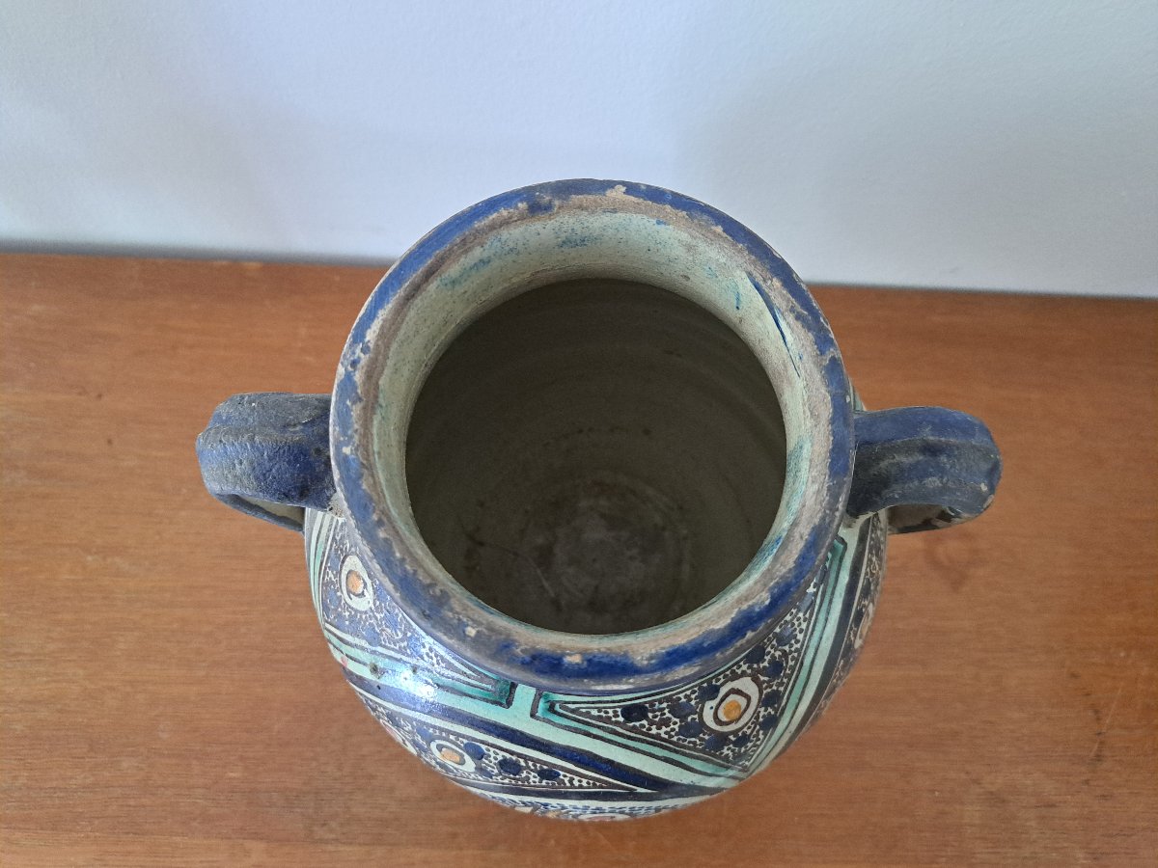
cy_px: 434
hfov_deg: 71.6
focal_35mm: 24
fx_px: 803
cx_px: 579
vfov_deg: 56.8
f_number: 1.8
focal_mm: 5.23
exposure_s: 1/25
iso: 500
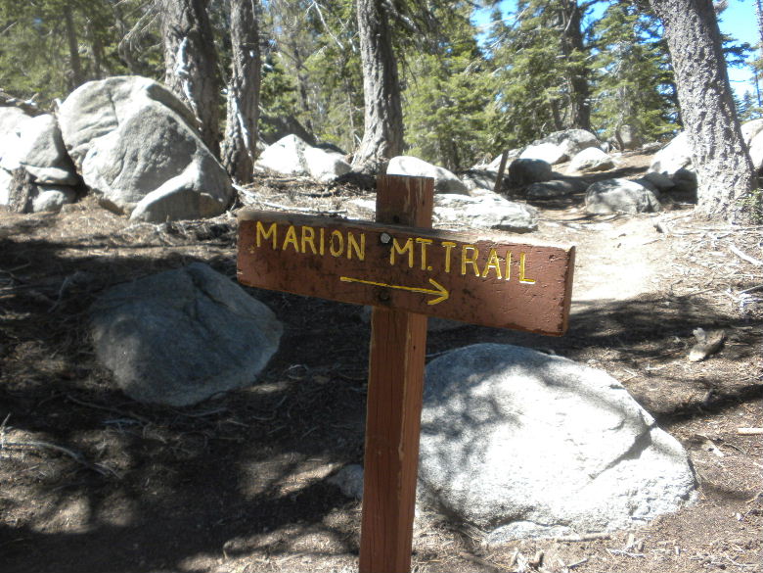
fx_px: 816
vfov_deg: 38.7
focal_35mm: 37
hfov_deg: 50.1
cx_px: 382
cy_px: 286
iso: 153
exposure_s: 1/440
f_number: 3.5
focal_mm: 6.6
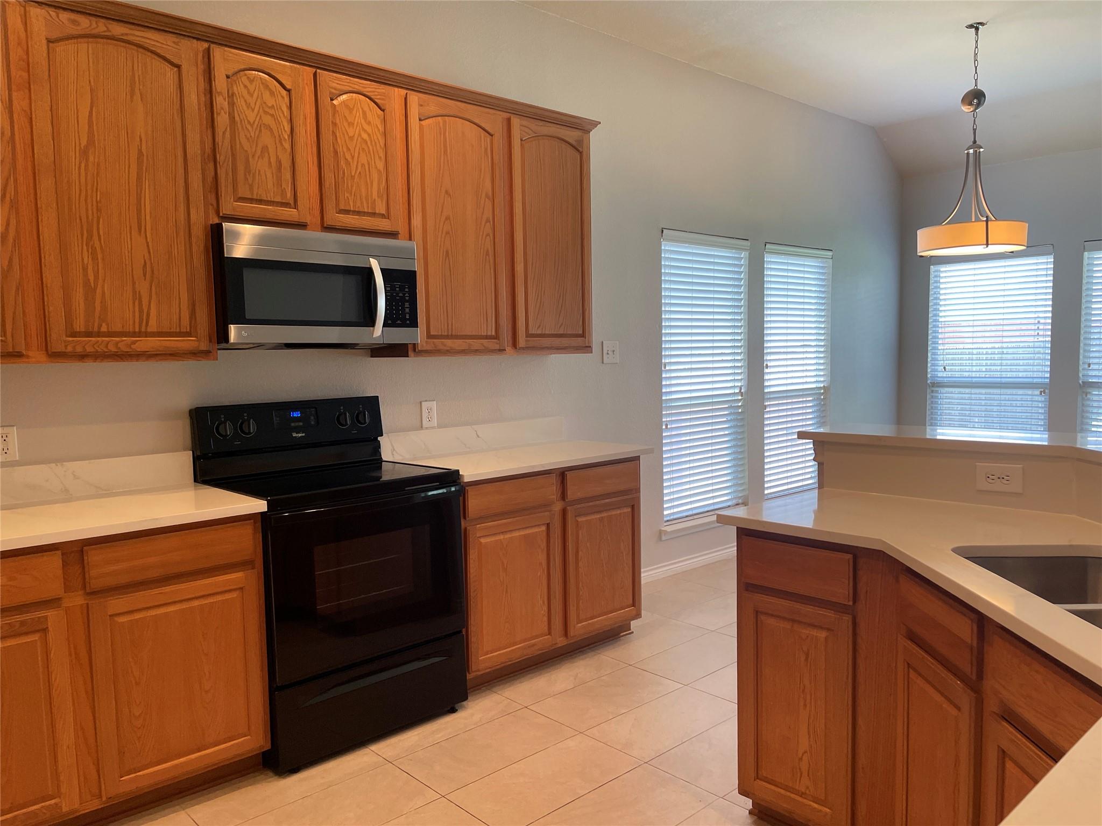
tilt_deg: -4.4
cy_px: 413
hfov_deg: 67.3
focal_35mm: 26
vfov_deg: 53.1
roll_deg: +1.2
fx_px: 828
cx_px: 551
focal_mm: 4.2
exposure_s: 1/120
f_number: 1.6
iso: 125
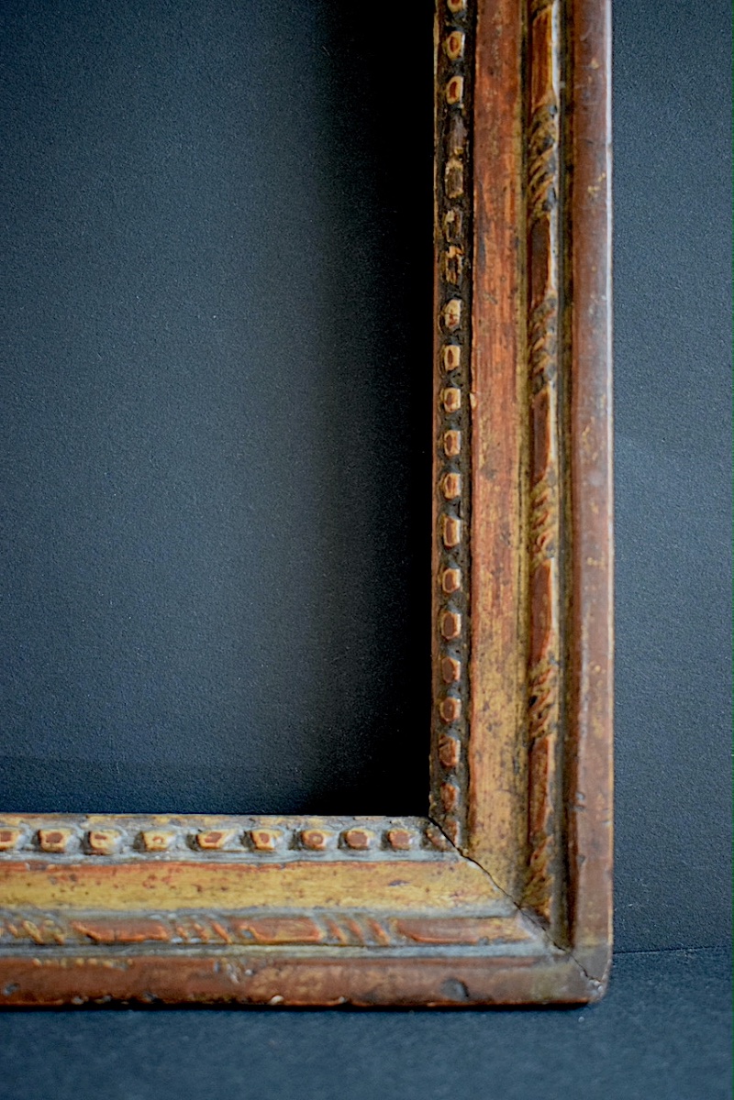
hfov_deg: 30.8
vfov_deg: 45.0
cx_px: 367
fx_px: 1330
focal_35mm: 44
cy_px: 550
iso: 2800
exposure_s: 1/125
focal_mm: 29
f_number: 4.2
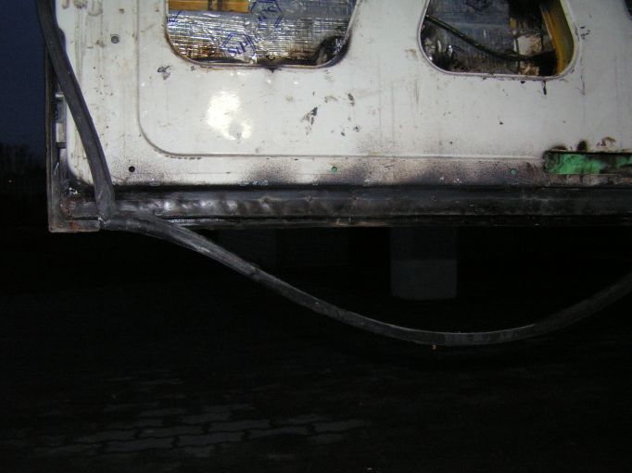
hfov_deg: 49.0
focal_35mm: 38
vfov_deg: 37.7
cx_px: 316
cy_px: 236
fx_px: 694
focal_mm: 6.3
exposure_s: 1/40
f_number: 2.8
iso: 200
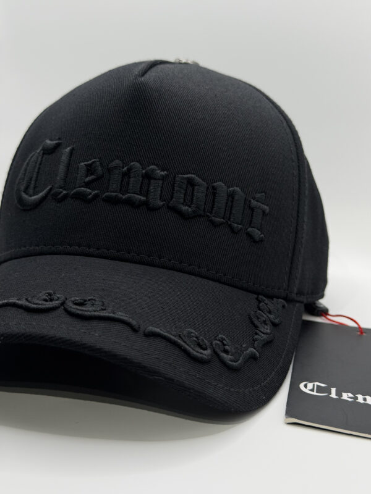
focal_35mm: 48
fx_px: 686
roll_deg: -5.6
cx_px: 186
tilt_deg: -11.9
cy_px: 247
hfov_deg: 30.3
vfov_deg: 39.7
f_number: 1.78
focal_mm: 6.76
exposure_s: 1/239
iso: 64
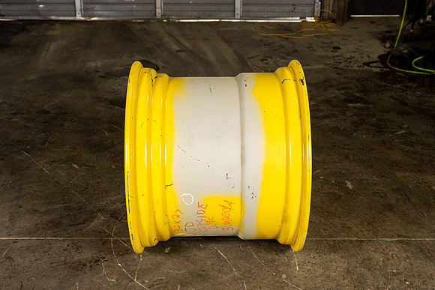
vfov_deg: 27.5
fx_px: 592
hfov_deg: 40.3
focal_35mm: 49
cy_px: 145
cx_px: 218
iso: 500
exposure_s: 1/100
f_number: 5.6
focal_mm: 49
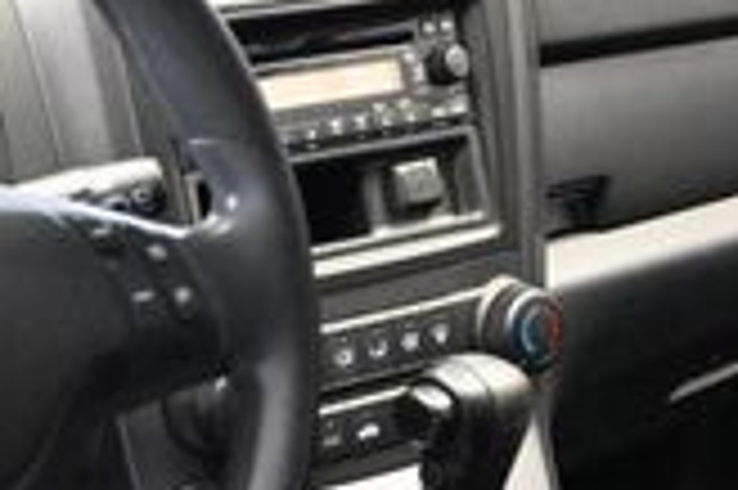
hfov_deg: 17.5
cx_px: -14
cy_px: 557
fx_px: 2334
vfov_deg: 11.8
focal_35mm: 114
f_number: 3.8
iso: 12800
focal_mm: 19.5
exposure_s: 1/60
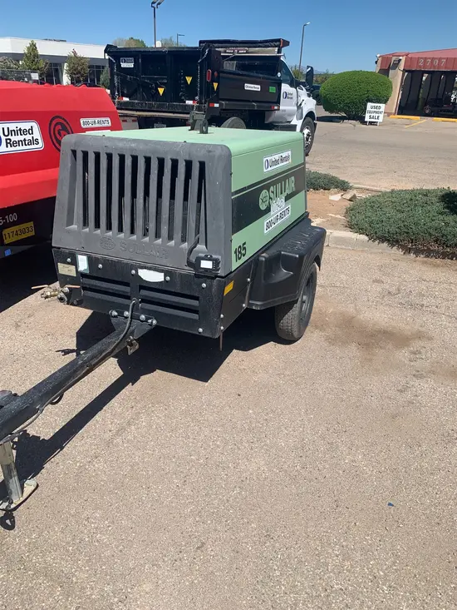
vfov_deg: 67.3
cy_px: 305
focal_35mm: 26
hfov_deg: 53.1
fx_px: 458
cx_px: 228
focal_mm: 4.25
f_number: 1.8
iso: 25
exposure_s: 1/2681
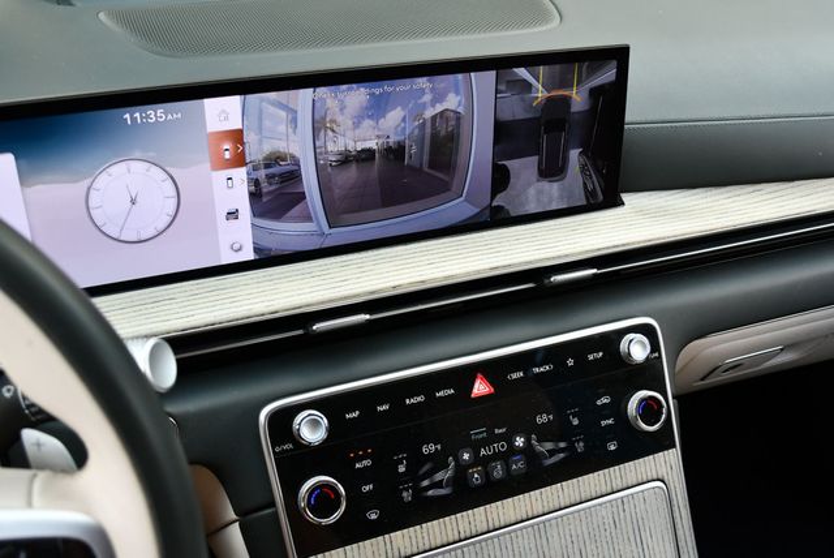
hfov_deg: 53.1
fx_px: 835
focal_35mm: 36
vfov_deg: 36.9
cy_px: 279
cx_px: 417
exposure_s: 1/250
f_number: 3.5
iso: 450
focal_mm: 18
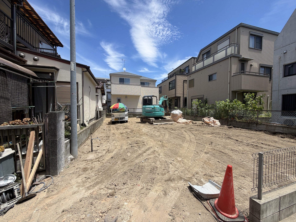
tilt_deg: -2.1
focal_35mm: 14
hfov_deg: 102.1
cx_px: 148
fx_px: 120
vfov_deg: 85.7
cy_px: 111
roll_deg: +0.1
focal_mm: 2.22
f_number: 2.2
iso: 25
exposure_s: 1/770
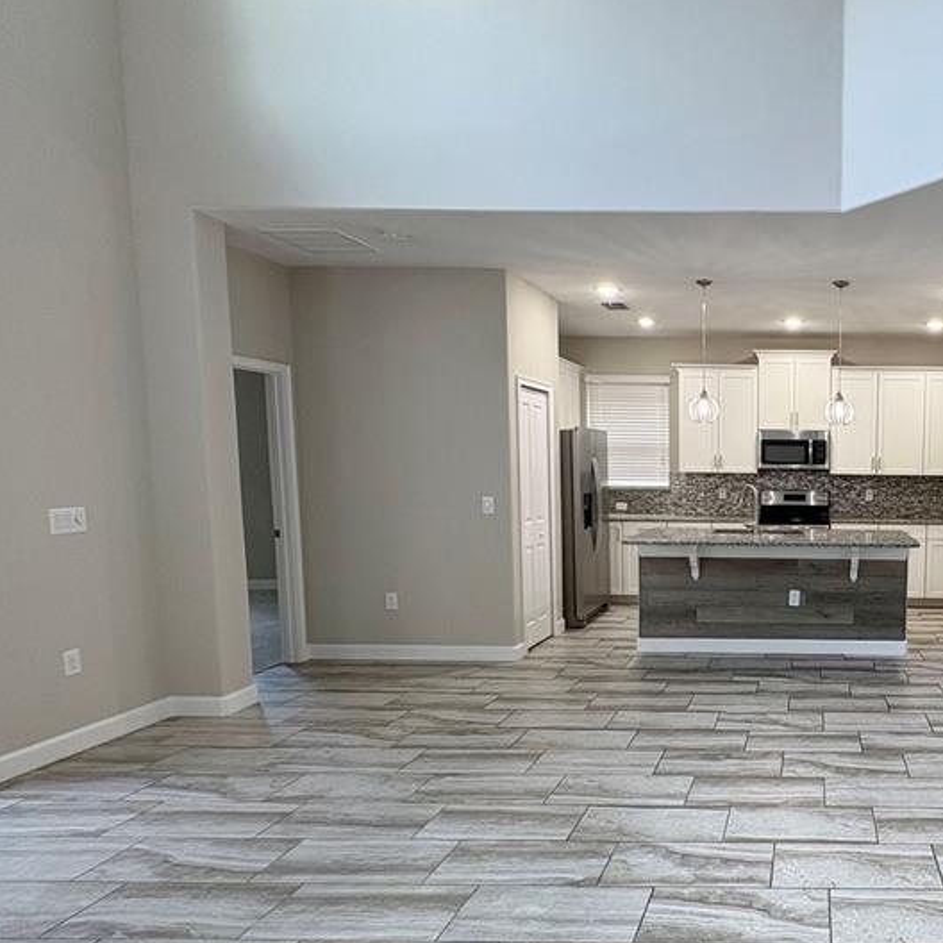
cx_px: 813
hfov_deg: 57.7
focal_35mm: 24
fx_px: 740
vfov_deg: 64.8
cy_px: 534
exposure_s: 1/60
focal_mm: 2.22
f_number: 2.2
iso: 125
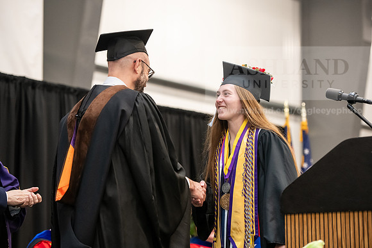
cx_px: 186
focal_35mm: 110
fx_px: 1137
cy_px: 124
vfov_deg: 12.5
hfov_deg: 18.6
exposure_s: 1/200
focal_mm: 110
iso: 3200
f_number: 3.5
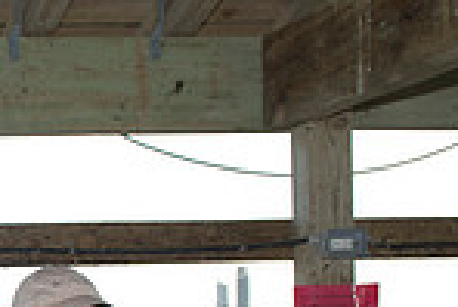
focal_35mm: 94
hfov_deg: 18.9
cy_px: 397
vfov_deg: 14.0
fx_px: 1197
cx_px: -241
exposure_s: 1/250
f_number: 5
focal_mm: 24
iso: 125
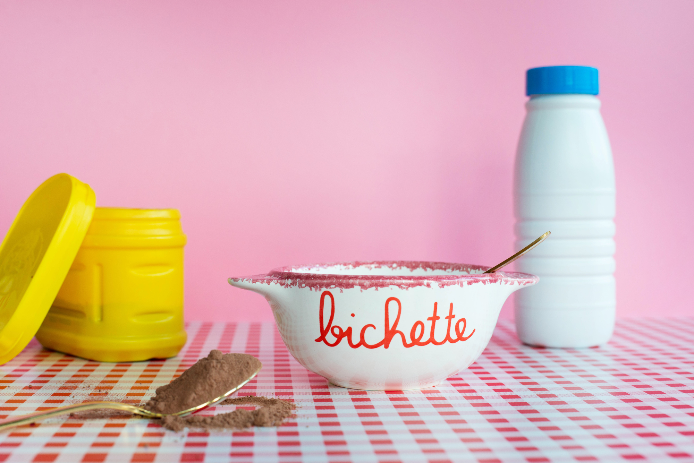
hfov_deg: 39.6
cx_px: 347
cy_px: 232
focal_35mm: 50
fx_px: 964
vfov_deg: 27.0
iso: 640
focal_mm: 50
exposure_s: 1/160
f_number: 6.3
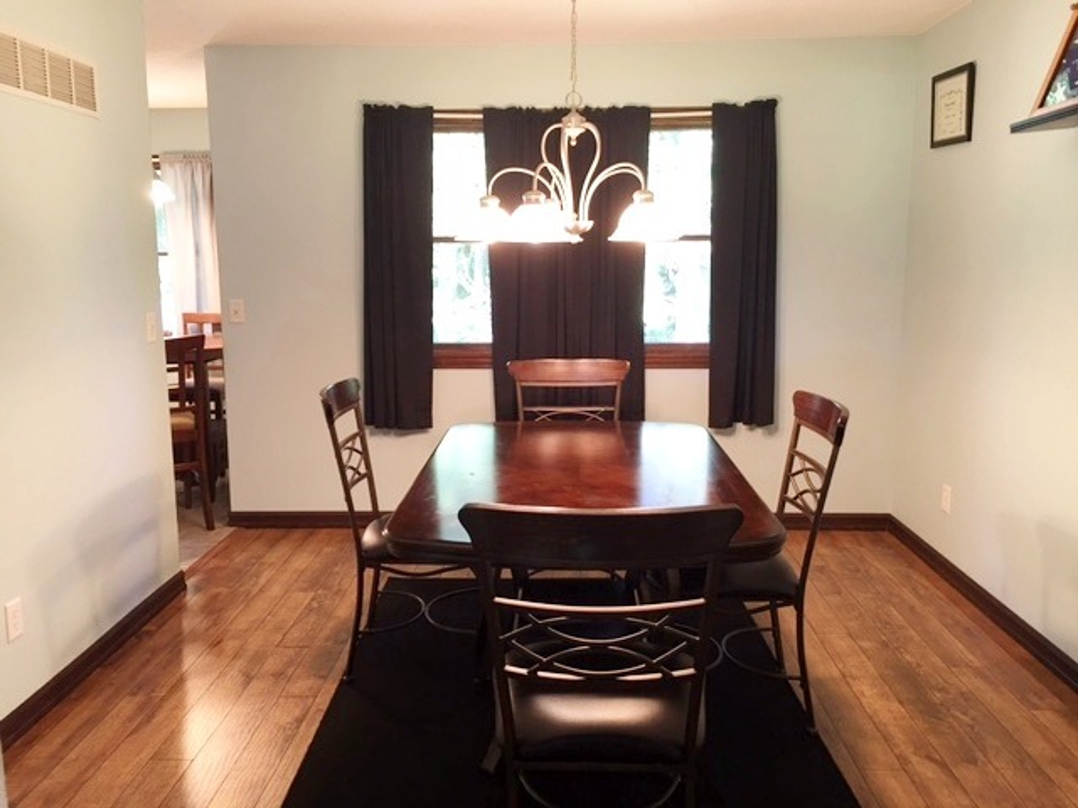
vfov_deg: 48.2
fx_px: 903
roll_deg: +0.0
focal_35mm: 29
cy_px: 404
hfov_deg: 61.7
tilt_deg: -9.3
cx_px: 539
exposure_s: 1/15
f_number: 2.2
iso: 40
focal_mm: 4.15
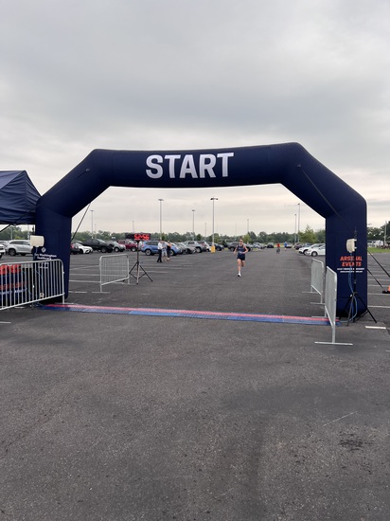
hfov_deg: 53.0
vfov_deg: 67.3
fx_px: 391
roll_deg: -0.2
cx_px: 195
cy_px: 260
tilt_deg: -3.0
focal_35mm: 26
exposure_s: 1/361
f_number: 1.5
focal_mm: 5.7
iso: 50
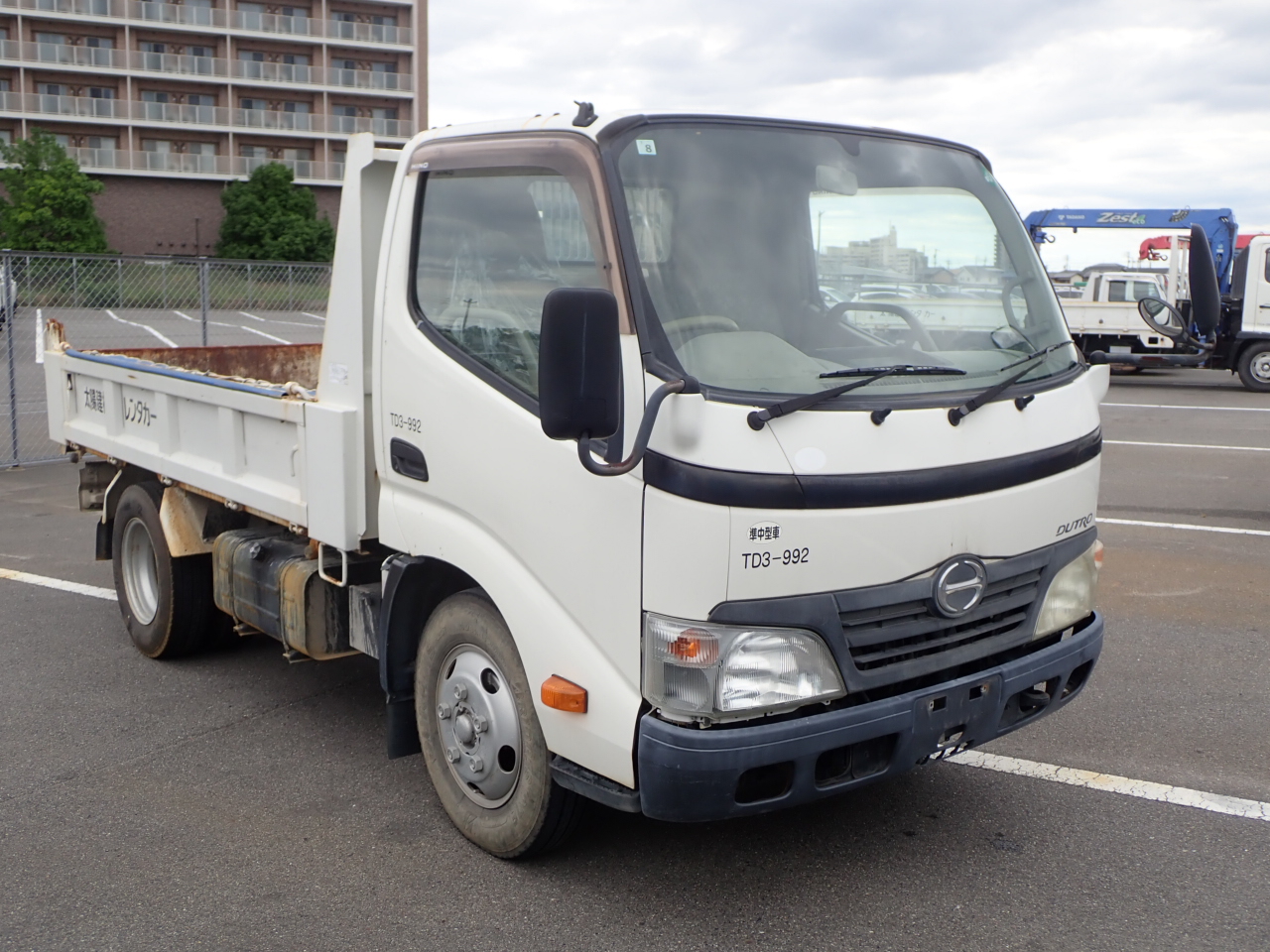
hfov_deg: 52.6
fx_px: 1284
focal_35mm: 35
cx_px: 635
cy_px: 476
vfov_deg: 40.7
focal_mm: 6.42
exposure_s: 1/320
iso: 100
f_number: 3.5
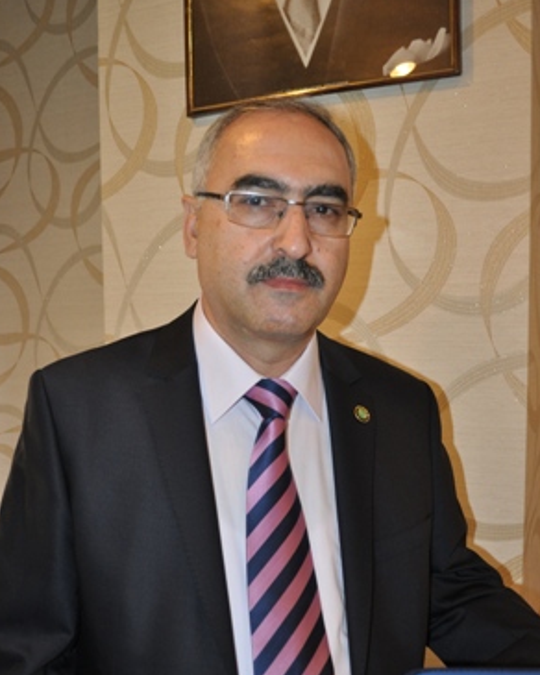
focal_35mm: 38
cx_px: 270
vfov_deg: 47.8
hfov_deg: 39.2
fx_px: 759
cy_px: 392
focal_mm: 22
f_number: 4
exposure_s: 1/60
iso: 800
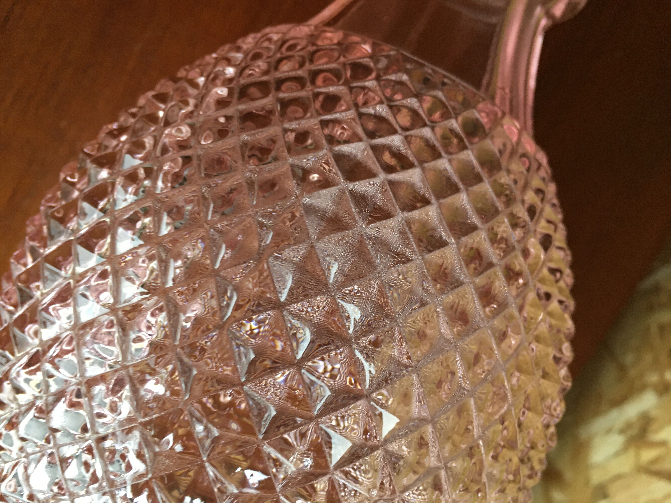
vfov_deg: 48.2
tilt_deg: -62.2
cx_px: 336
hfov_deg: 61.7
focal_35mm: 29
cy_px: 252
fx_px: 562
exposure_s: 1/33
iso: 160
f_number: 2.2
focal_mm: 4.15
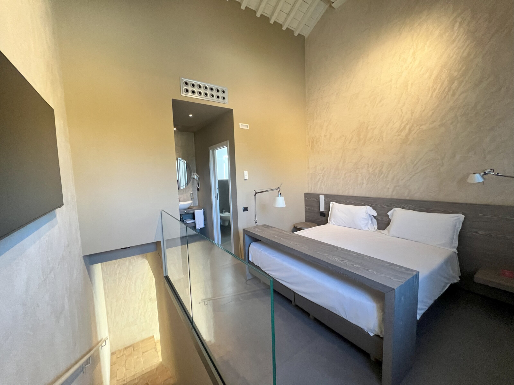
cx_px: 257
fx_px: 193
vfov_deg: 89.9
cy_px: 192
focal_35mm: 13
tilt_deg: -4.4
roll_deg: +1.8
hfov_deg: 106.2
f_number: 1.8
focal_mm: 1.57
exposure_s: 1/100
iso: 250
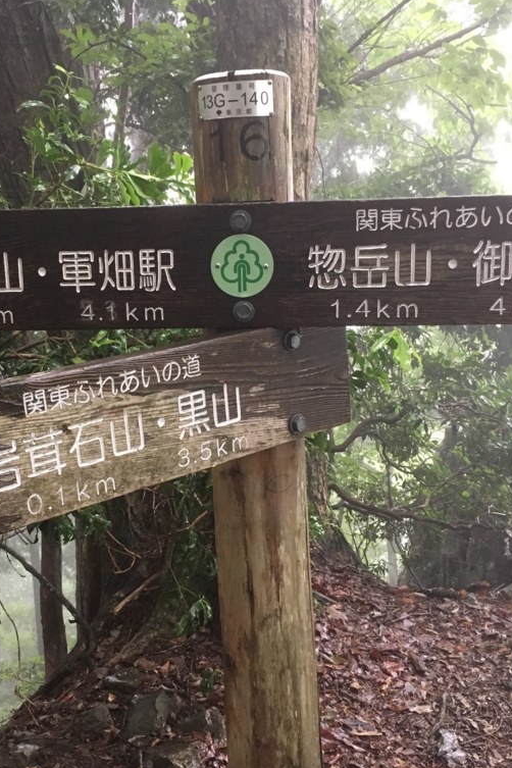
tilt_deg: -15.7
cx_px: 213
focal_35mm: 41
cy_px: 379
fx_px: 875
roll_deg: +3.6
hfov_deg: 32.6
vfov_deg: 47.4
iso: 200
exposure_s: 1/30
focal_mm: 4.15
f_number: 2.2
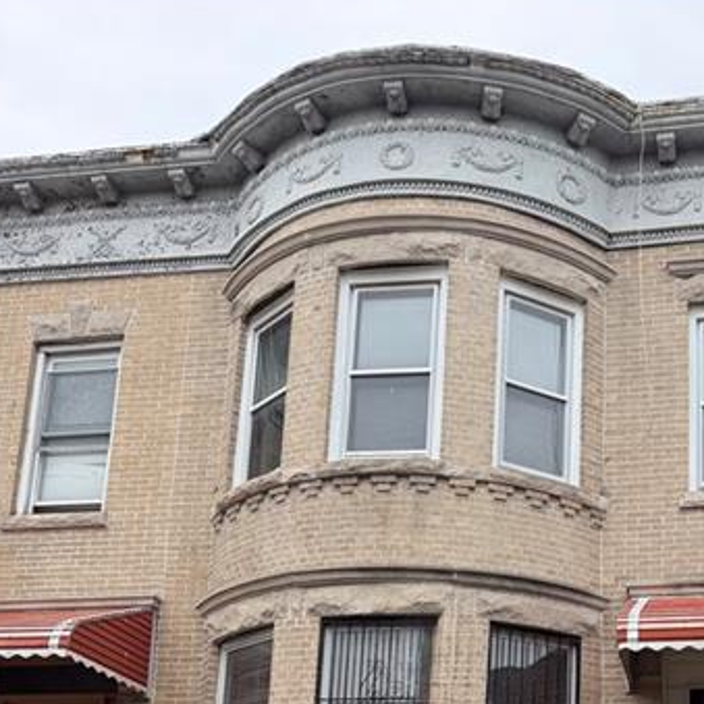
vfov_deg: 31.3
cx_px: 573
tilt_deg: +12.5
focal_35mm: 48
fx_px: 1104
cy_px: 779
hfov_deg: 34.2
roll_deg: -1.1
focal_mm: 6.76
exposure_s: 1/1949
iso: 100
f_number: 1.78
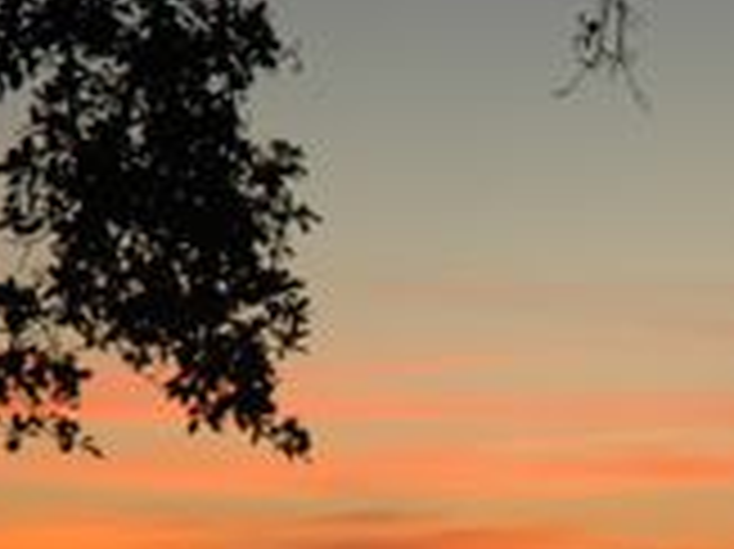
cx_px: 878
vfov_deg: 5.3
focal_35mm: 279
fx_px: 5912
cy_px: 526
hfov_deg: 7.1
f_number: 4.5
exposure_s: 1/160
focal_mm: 70
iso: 1600
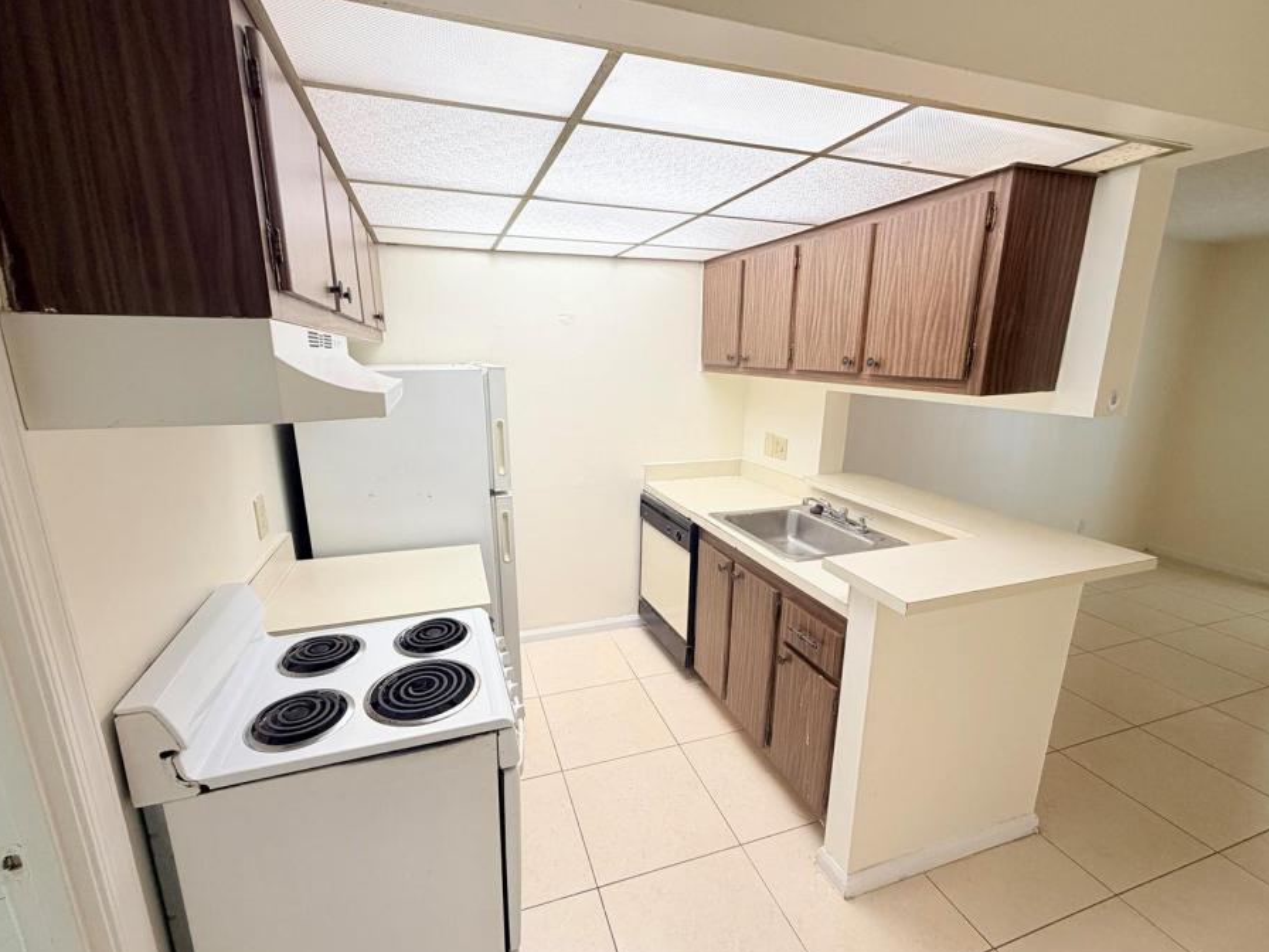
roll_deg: +0.1
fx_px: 550
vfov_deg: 81.7
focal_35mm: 15
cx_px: 618
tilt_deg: -13.0
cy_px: 484
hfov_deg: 98.1
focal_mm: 2.22
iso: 64
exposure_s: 1/120
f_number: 2.2
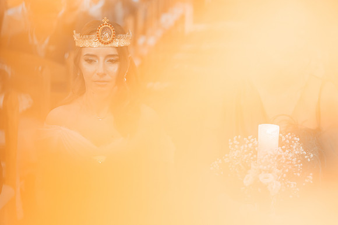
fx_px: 835
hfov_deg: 22.9
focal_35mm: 89
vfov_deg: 15.3
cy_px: 112
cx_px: 161
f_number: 2.2
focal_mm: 85
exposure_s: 1/320
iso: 1600
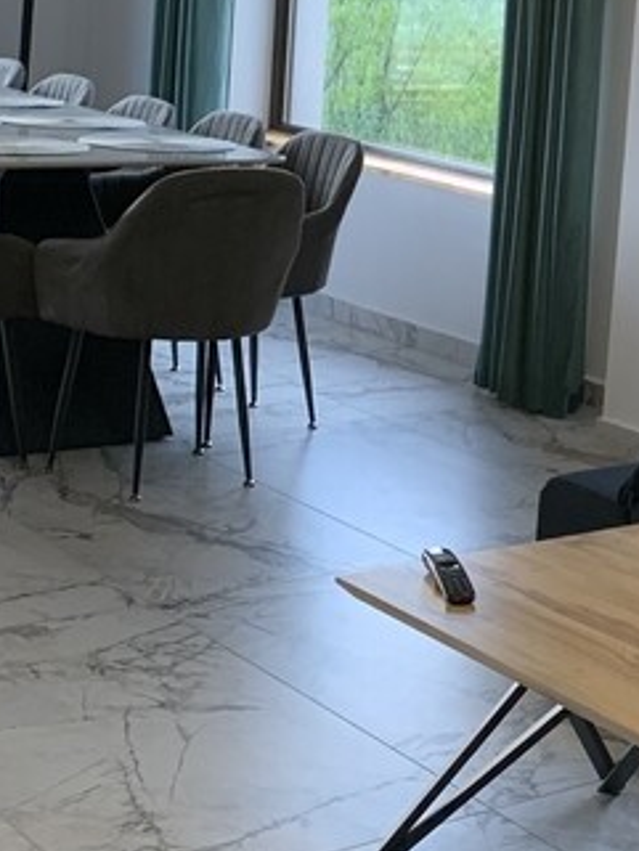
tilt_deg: -3.8
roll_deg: -4.9
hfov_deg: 16.3
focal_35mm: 83
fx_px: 2042
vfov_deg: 23.2
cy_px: 151
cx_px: 949
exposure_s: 1/60
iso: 125
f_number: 1.8
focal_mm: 4.25
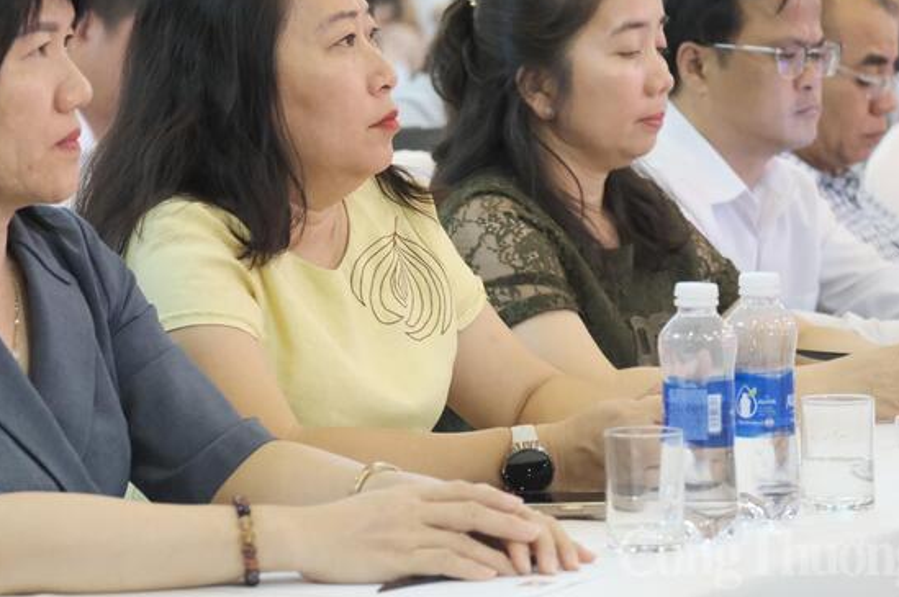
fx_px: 3493
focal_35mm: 140
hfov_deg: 14.6
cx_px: 303
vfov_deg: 9.8
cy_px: 182
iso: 6400
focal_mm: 63.8
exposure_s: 1/180
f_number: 3.6
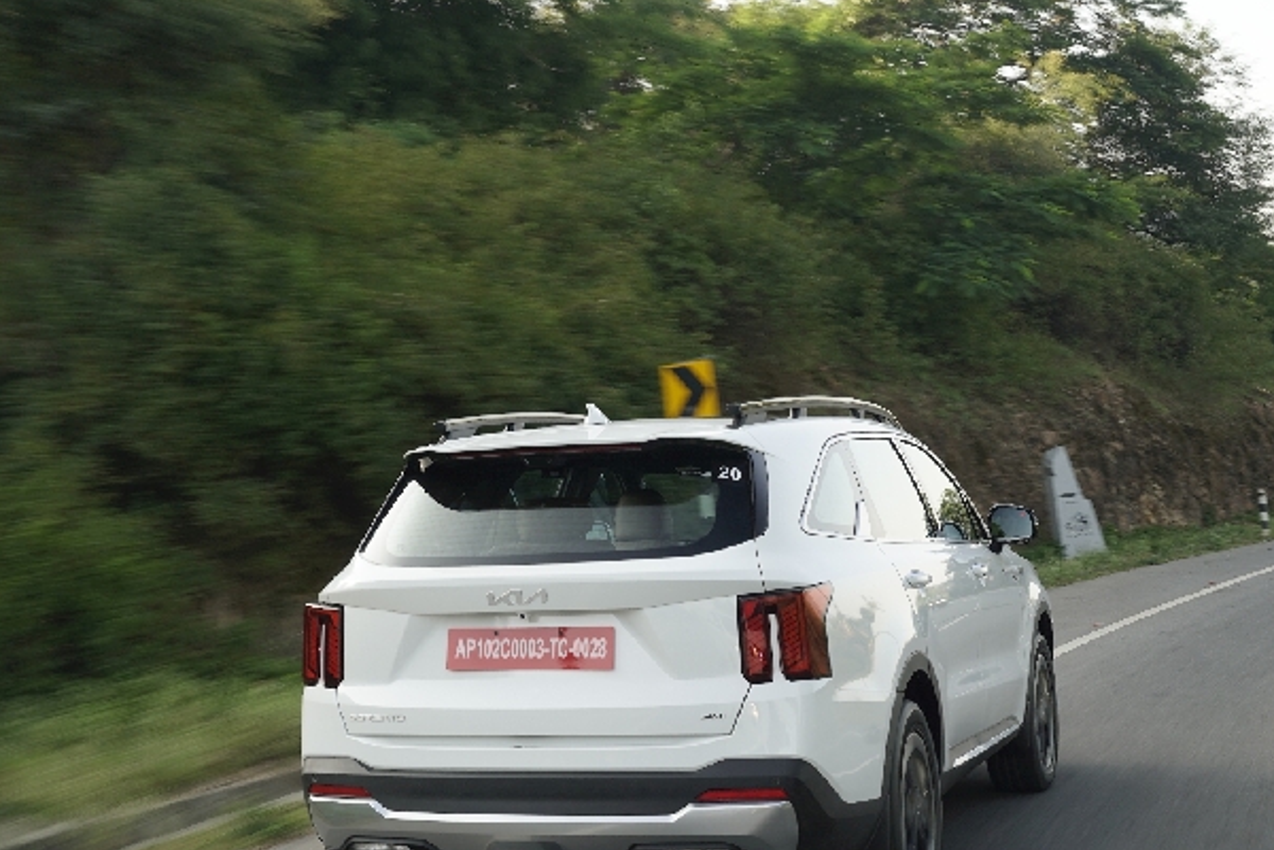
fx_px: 1982
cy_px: 496
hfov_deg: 35.6
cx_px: 609
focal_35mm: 56
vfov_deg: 24.2
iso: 100
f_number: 7.1
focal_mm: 42
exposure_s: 1/30
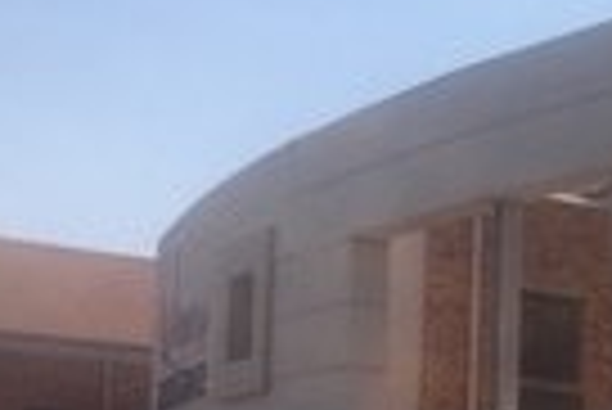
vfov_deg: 12.1
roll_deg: -0.7
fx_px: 1889
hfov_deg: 16.5
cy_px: 484
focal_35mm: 111
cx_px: 968
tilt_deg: +4.1
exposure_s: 1/1972
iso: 25
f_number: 2.2
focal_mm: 4.15
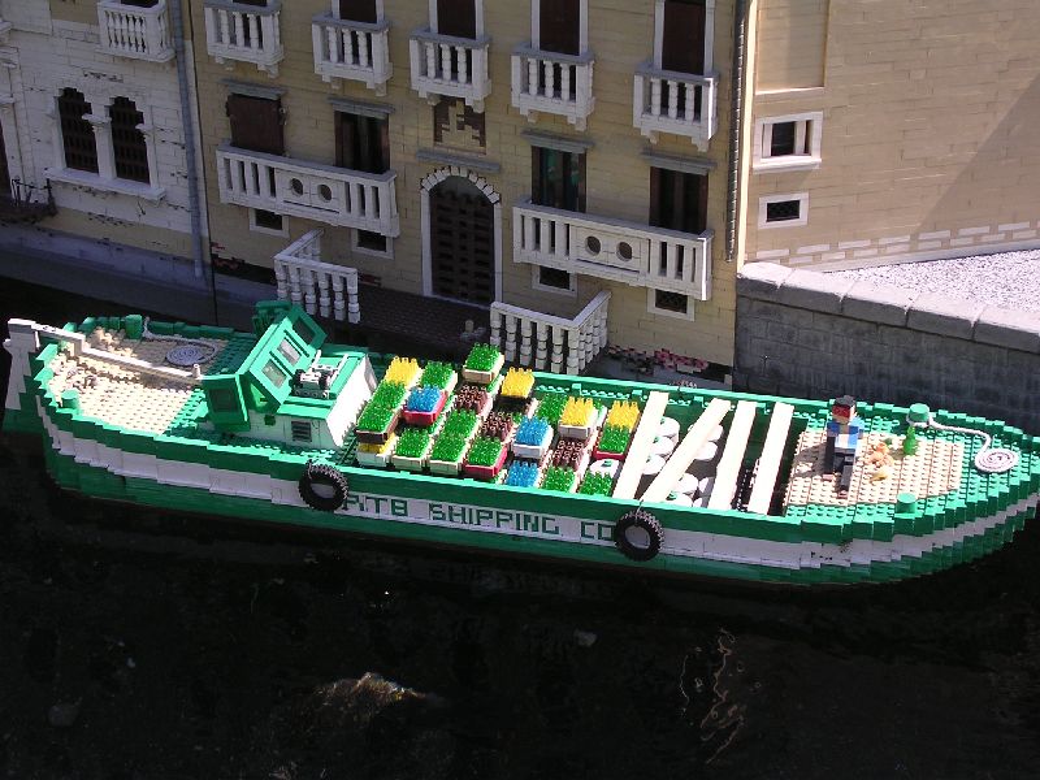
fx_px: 2163
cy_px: 390
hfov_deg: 27.0
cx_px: 520
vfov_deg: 20.4
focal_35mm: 72
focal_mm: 10.9
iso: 100
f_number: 3.7
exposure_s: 1/386
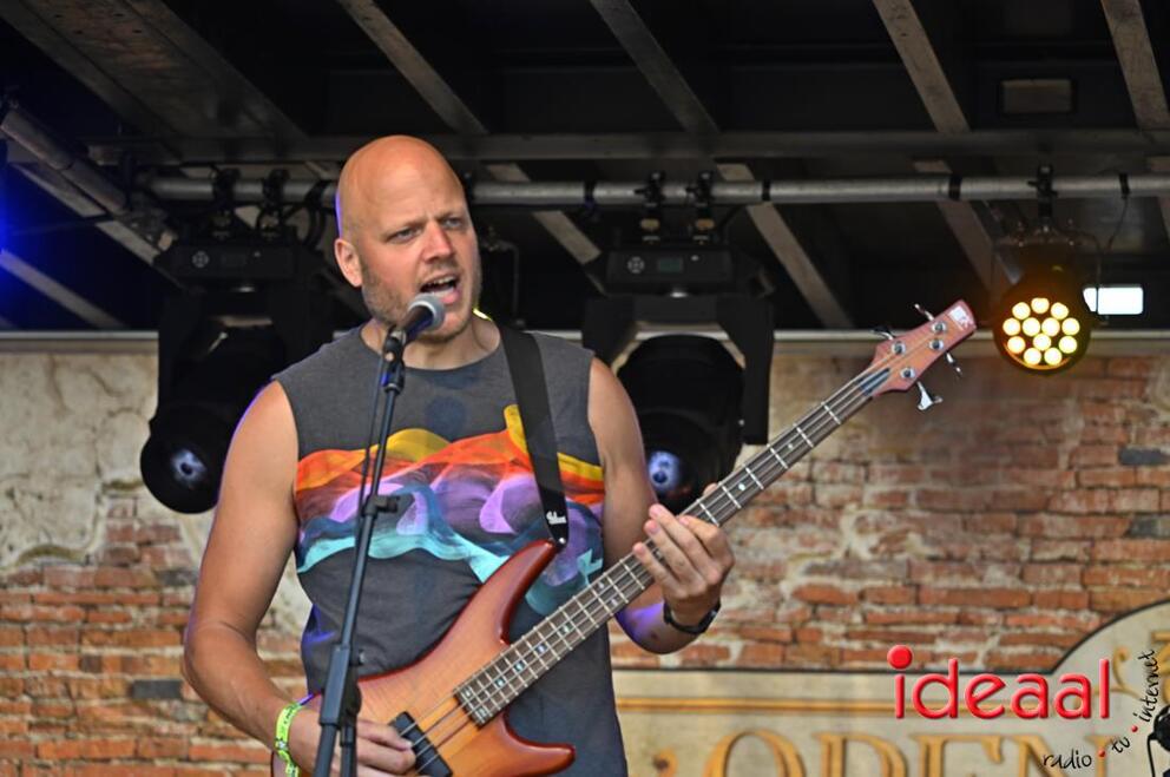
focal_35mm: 135
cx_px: 585
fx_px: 4382
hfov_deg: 15.2
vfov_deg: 10.1
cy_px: 388
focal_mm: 135
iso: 220
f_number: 4.8
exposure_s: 1/250
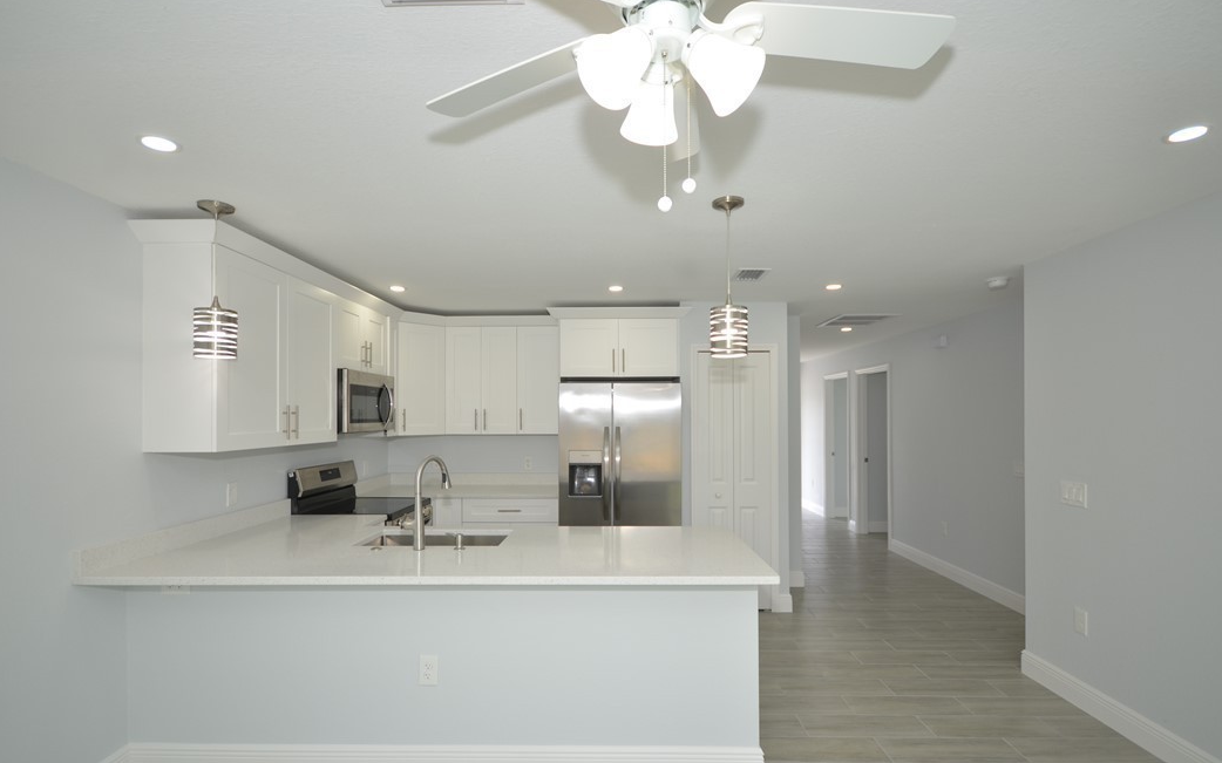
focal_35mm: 18
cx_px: 613
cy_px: 399
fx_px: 584
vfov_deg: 66.3
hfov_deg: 92.6
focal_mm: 11
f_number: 4.5
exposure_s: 1/100
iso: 200
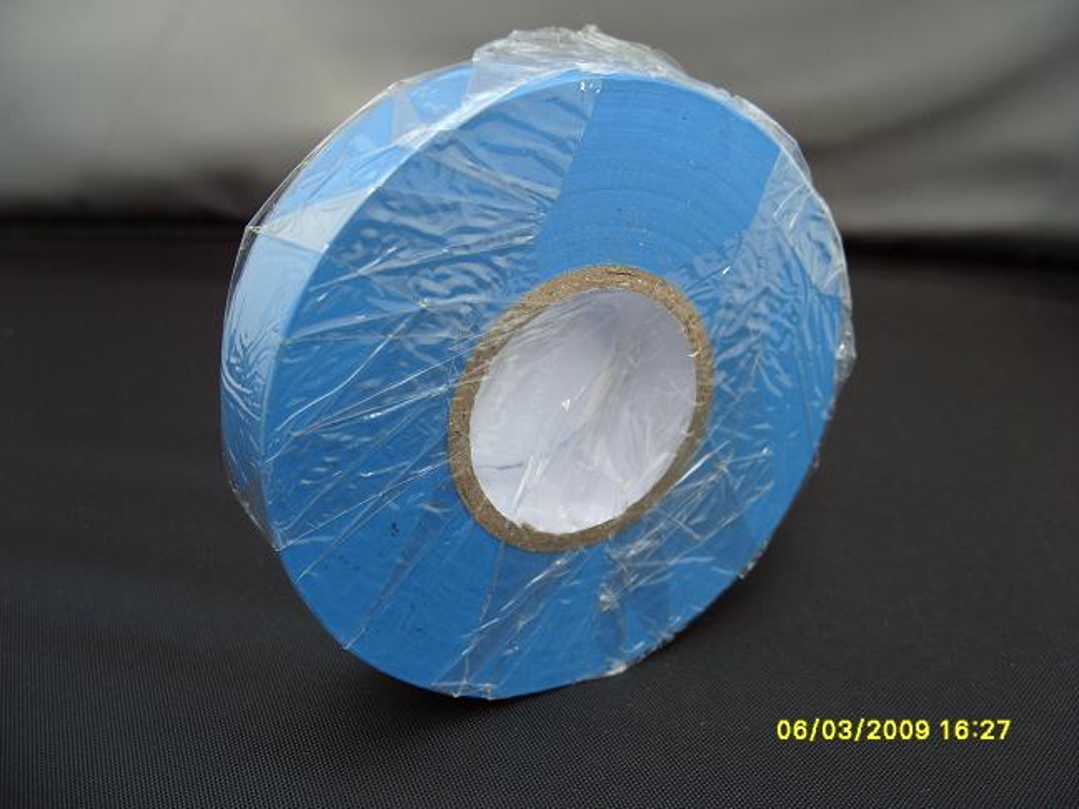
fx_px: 1091
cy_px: 404
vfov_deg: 40.7
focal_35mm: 35
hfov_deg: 52.6
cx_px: 540
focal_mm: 7.8
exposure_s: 1/90
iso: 80
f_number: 3.1
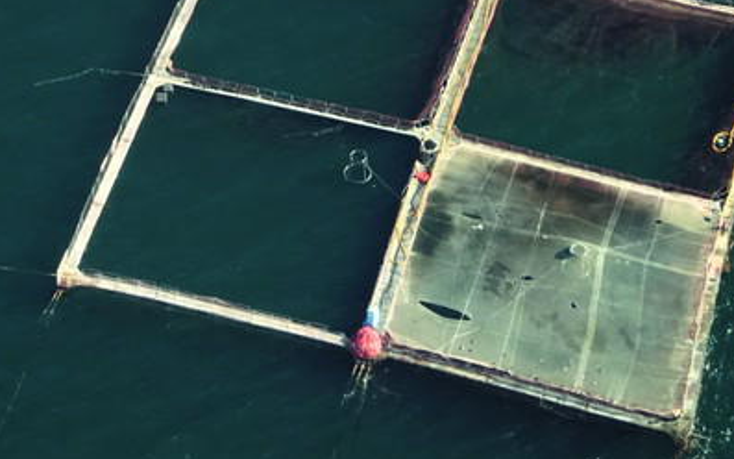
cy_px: 24
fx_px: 2760
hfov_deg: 15.0
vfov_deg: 9.4
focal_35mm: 138
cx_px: 141
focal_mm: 70
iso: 1250
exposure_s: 1/1000
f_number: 4
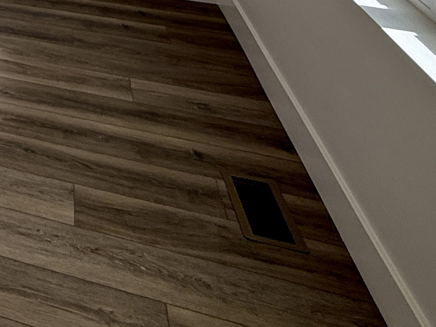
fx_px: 680
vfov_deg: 20.4
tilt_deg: -2.0
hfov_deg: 26.5
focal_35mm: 54
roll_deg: +0.4
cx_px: -204
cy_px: -240
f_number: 2.2
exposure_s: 1/120
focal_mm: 2.22
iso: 64
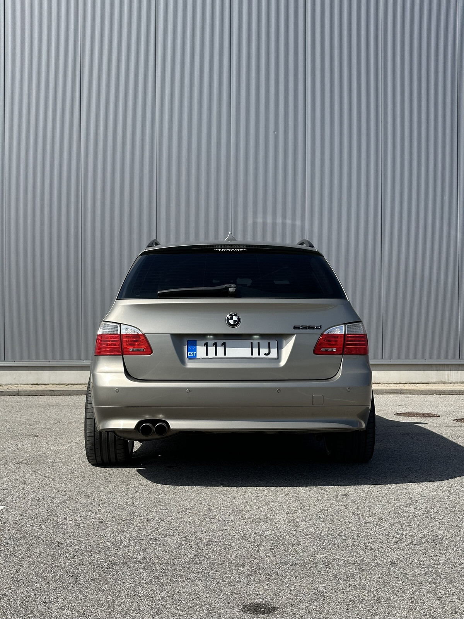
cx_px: 232
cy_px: 310
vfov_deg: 39.7
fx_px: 858
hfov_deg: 30.3
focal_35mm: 48
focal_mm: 6.86
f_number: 1.78
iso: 64
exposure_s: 1/3731
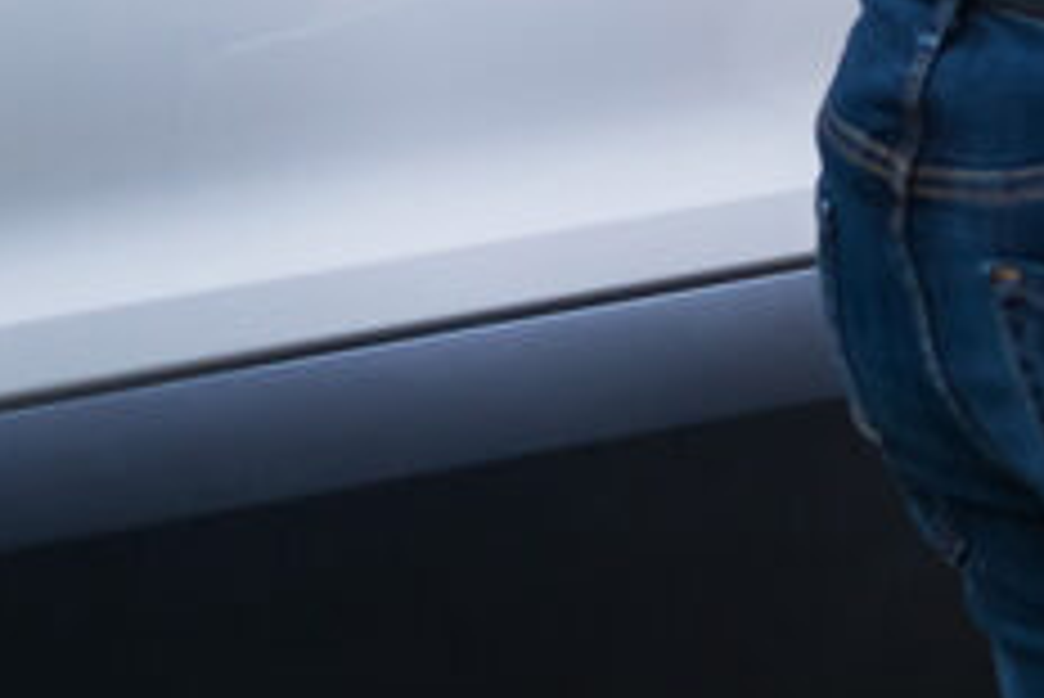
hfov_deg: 5.5
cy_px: -982
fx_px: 10504
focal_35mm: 362
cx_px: 2358
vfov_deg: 3.7
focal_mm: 70
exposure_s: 1/200
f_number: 2.8
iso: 250
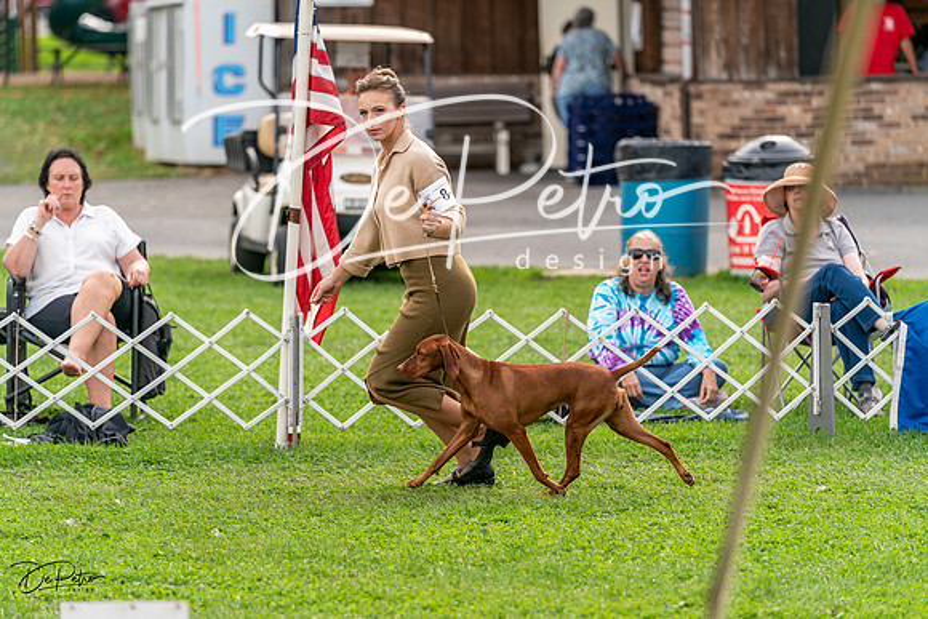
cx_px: 464
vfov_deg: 7.5
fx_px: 4744
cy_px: 310
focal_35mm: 184
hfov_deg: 11.2
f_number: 3.5
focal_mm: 184
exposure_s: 1/1250
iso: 320
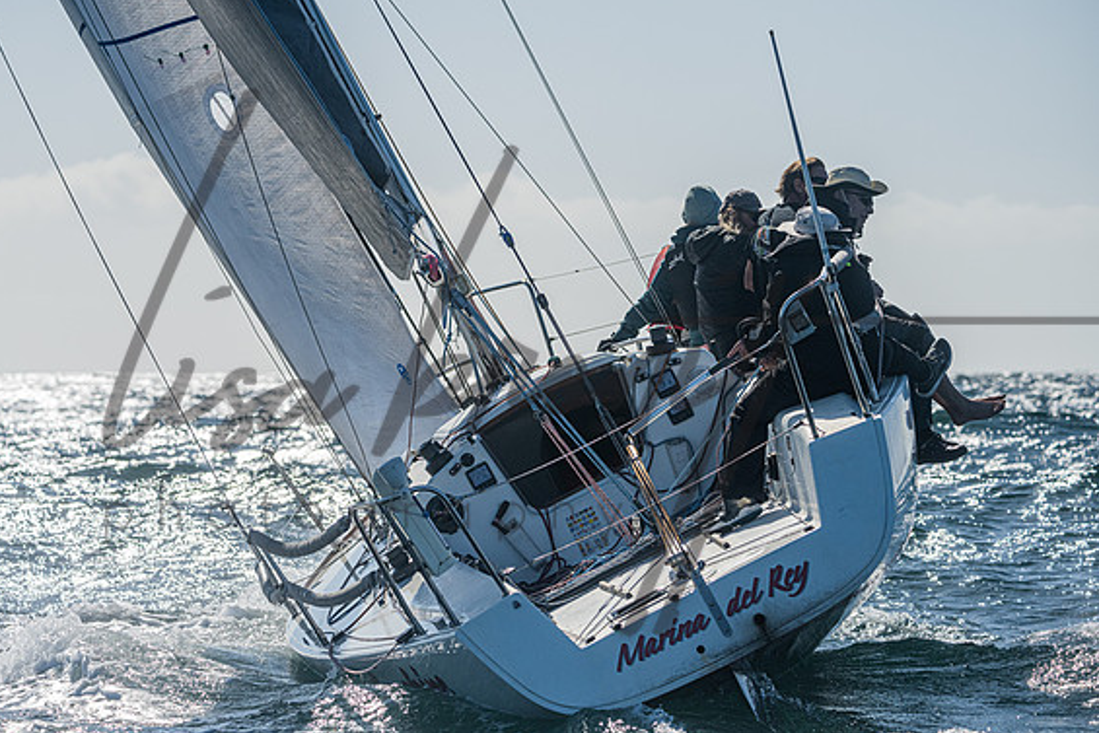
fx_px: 6137
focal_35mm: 201
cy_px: 335
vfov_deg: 6.8
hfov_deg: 10.2
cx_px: 478
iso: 400
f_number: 6.3
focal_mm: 175
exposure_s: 1/5000
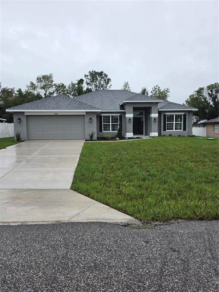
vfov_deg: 73.9
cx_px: 110
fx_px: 194
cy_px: 146
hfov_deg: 58.9
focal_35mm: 23
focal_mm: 6.5
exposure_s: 1/2565
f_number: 1.4
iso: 64
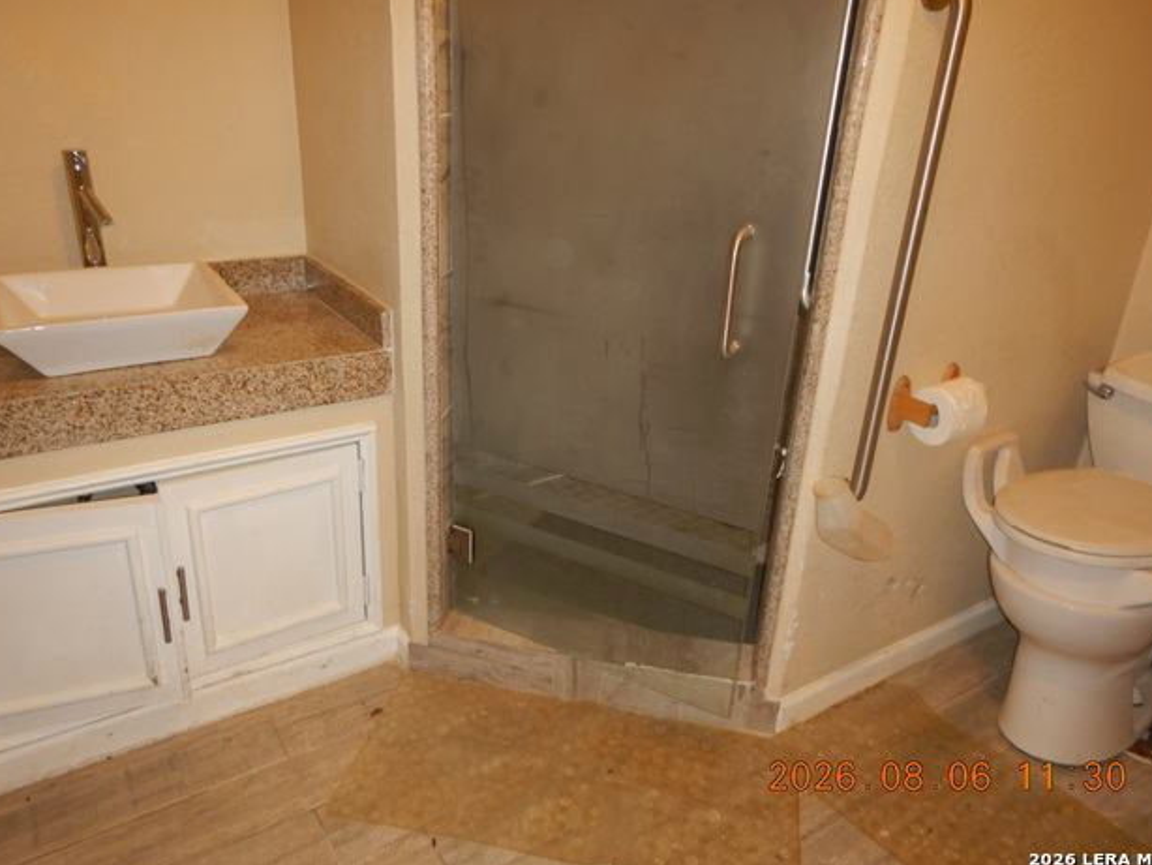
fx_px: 832
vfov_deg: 54.9
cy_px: 420
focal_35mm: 25
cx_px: 578
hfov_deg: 69.4
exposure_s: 1/30
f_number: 2.8
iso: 200
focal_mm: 4.3
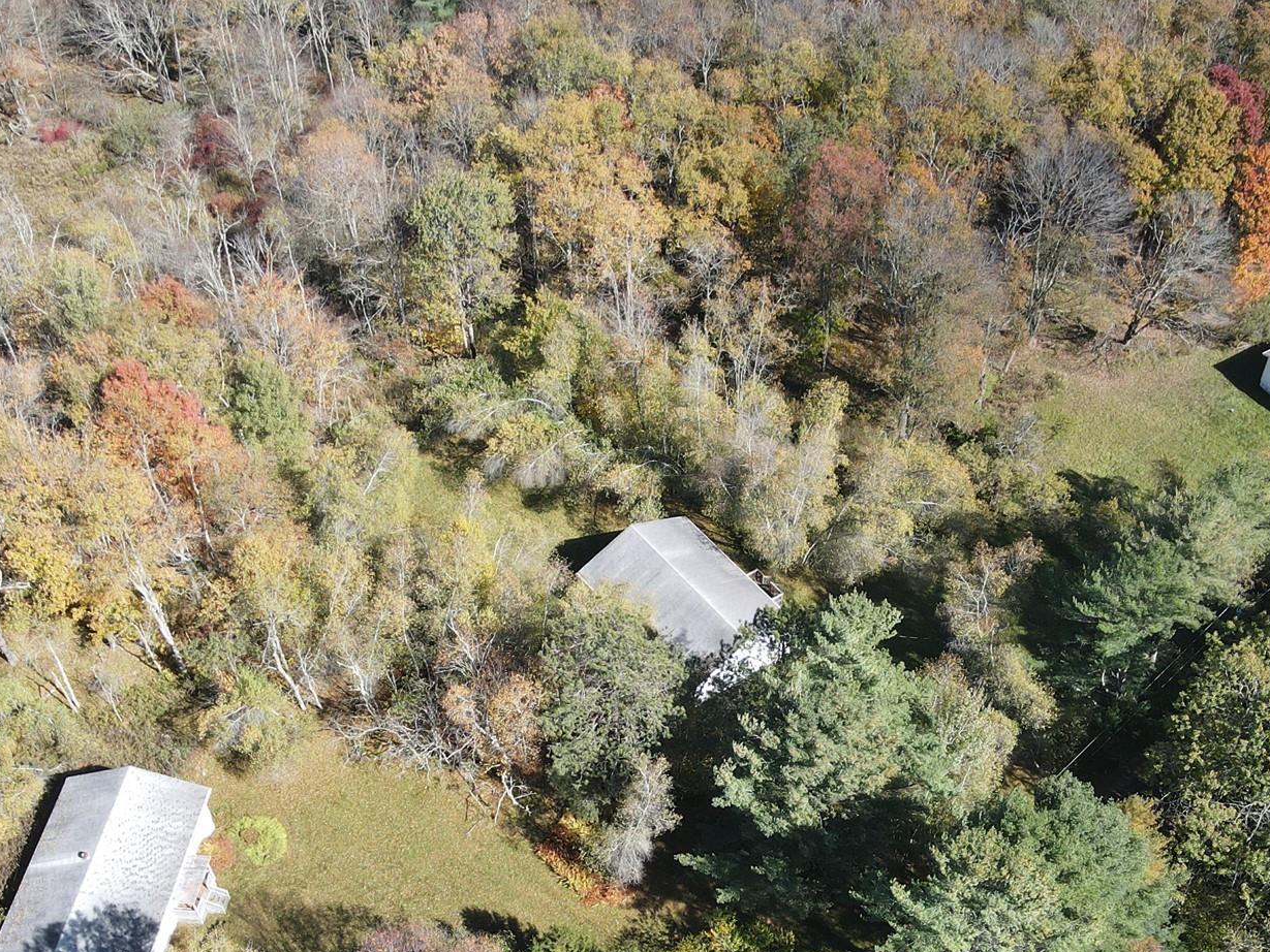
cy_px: 693
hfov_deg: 46.7
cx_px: 690
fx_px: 1468
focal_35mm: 40
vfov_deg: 35.3
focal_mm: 4.5
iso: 100
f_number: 2.8
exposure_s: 1/250
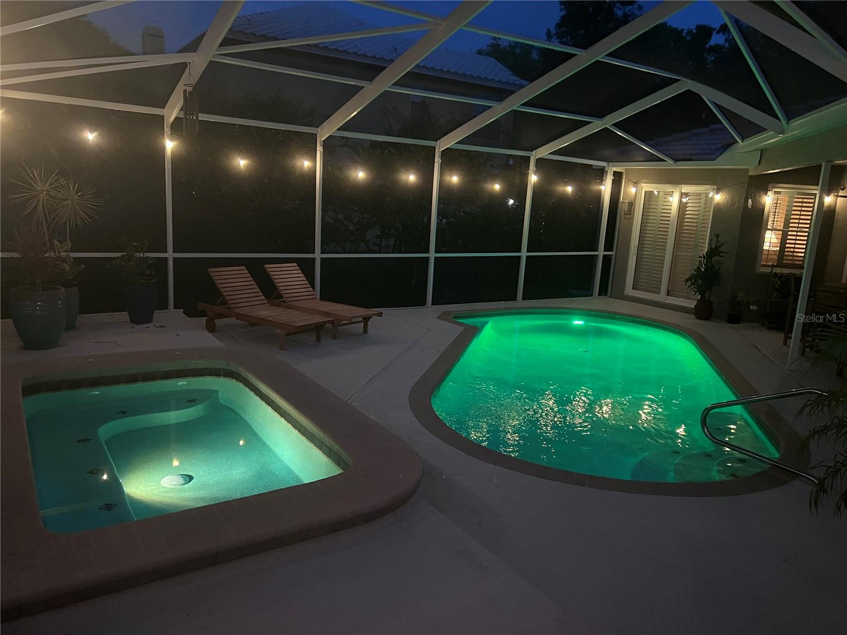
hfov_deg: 67.3
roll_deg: -3.9
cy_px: 318
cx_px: 424
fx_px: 636
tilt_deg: -12.3
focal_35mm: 26
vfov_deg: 53.1
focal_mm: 5.7
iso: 640
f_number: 1.5
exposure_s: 1/30
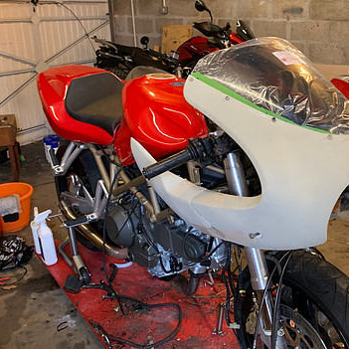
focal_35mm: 38
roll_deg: -0.5
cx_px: 245
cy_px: 169
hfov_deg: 43.0
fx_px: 433
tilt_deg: -20.3
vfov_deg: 43.9
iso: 400
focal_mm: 4.25
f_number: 1.8
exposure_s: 1/33
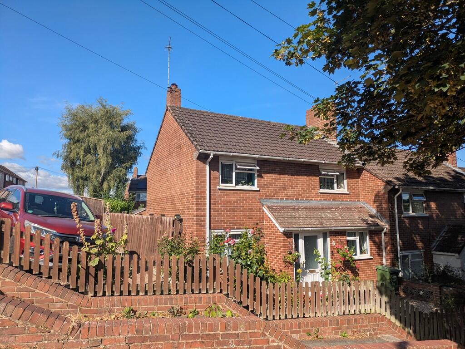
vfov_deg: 54.9
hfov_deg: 69.4
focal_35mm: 25
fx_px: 336
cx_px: 232
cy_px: 174
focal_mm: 5.43
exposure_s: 1/1776
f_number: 1.89
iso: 45
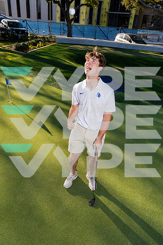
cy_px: 122
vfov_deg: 67.4
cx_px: 82
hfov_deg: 47.9
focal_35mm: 27
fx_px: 183
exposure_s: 1/250
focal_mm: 27
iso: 250
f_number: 7.1
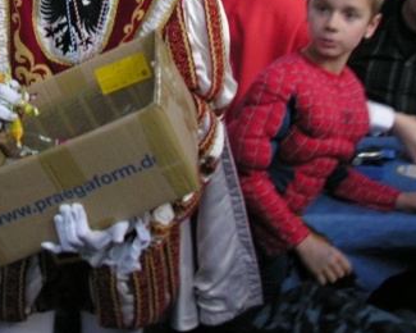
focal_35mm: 84
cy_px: -45
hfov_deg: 21.7
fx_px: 1034
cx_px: -20
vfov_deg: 17.6
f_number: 2.8
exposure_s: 1/35.1
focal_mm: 8.9
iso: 200
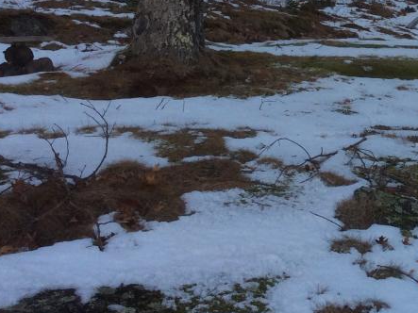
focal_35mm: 74
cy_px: -11
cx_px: 426
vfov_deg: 19.2
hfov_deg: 25.0
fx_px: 893
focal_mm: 3.3
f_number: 2.4
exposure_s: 1/168
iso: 32
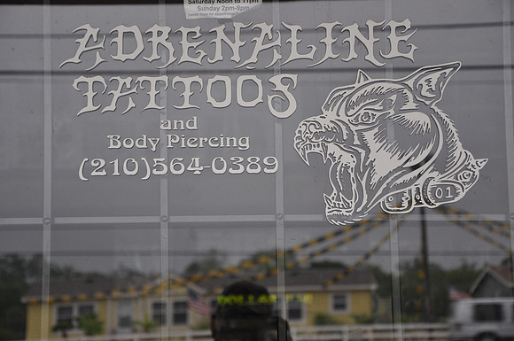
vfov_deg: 17.4
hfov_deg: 26.0
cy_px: 170
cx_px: 257
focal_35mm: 78
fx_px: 1112
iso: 640
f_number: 5
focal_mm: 52
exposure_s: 1/60
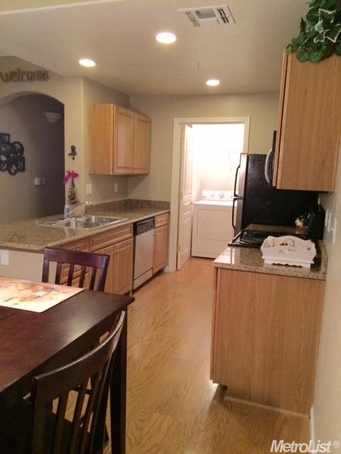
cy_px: 227
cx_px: 170
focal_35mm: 29
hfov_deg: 48.2
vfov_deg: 61.7
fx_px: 381
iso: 320
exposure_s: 1/17
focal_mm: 4.15
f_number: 2.2
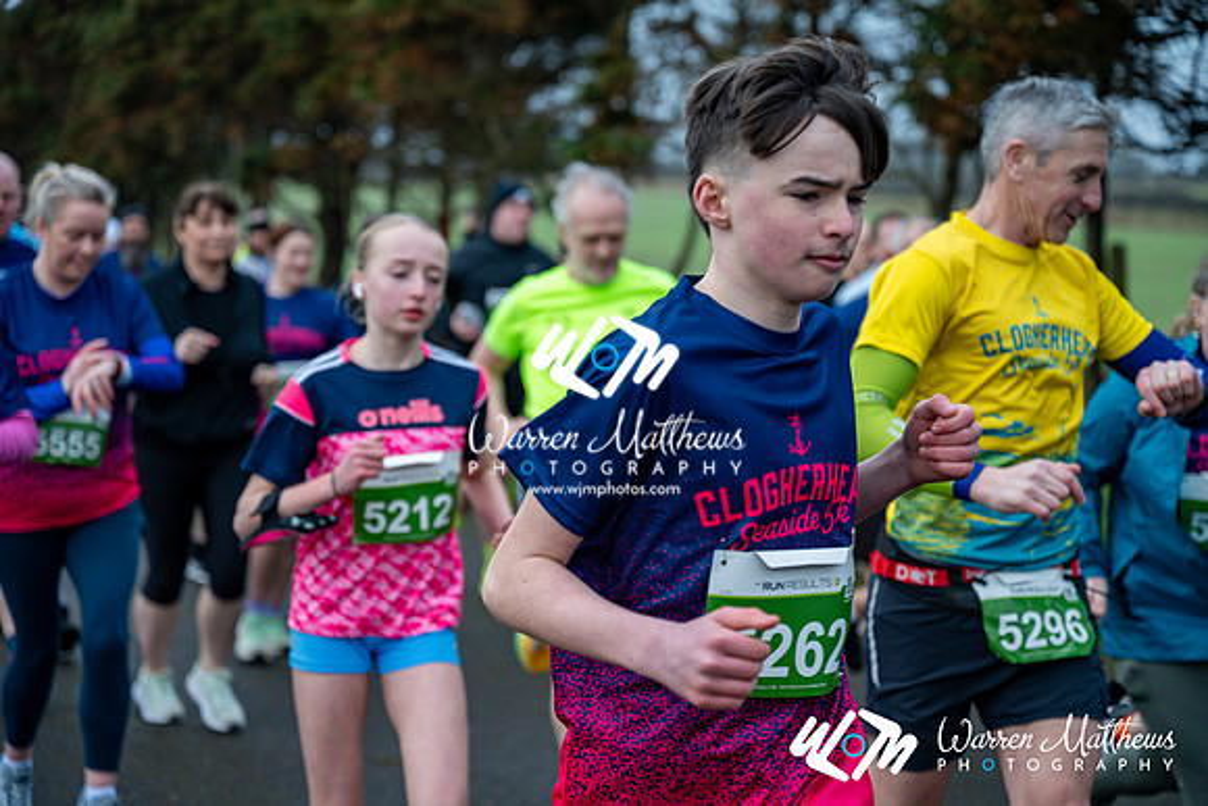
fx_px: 2349
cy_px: 403
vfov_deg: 19.5
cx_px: 604
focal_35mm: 70
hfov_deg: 28.8
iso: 450
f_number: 2.8
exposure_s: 1/1250
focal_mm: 70
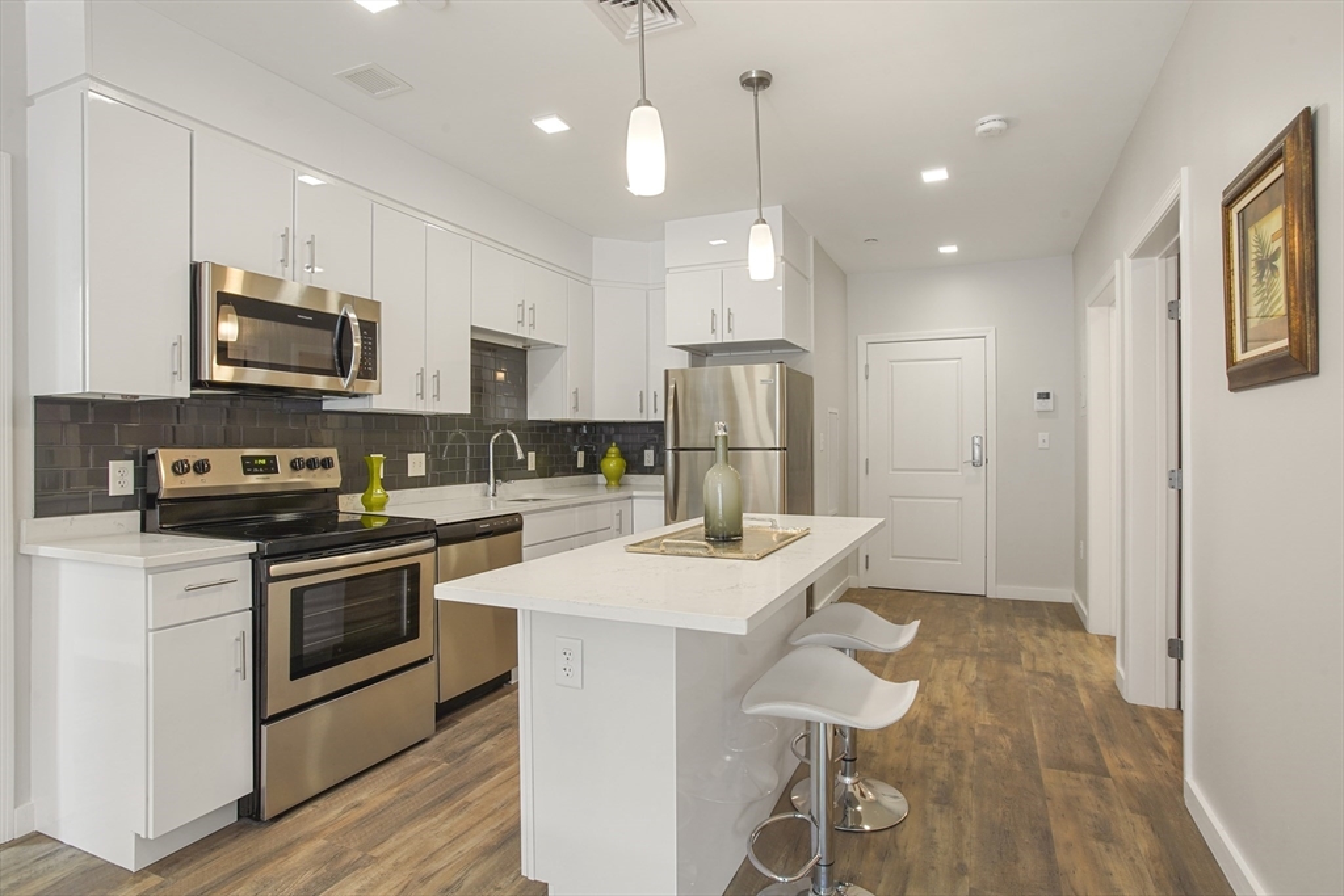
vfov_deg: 64.6
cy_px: 448
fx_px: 709
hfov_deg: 86.9
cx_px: 672
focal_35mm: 19
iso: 250
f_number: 11
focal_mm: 19
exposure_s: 1/3
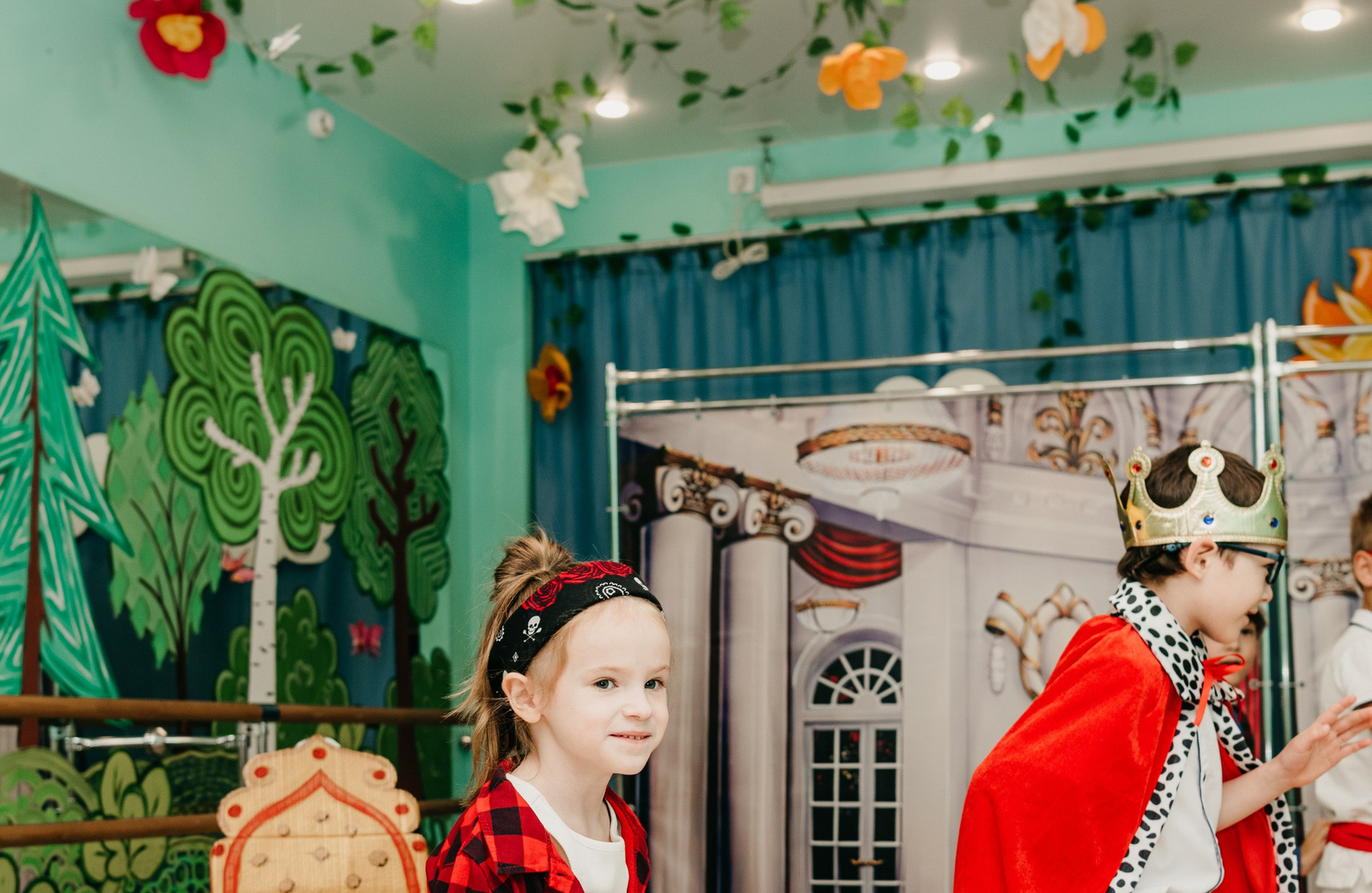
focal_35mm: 57
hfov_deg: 35.3
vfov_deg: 23.2
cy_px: 640
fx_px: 2156
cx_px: 631
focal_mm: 34
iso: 200
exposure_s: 1/160
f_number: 4
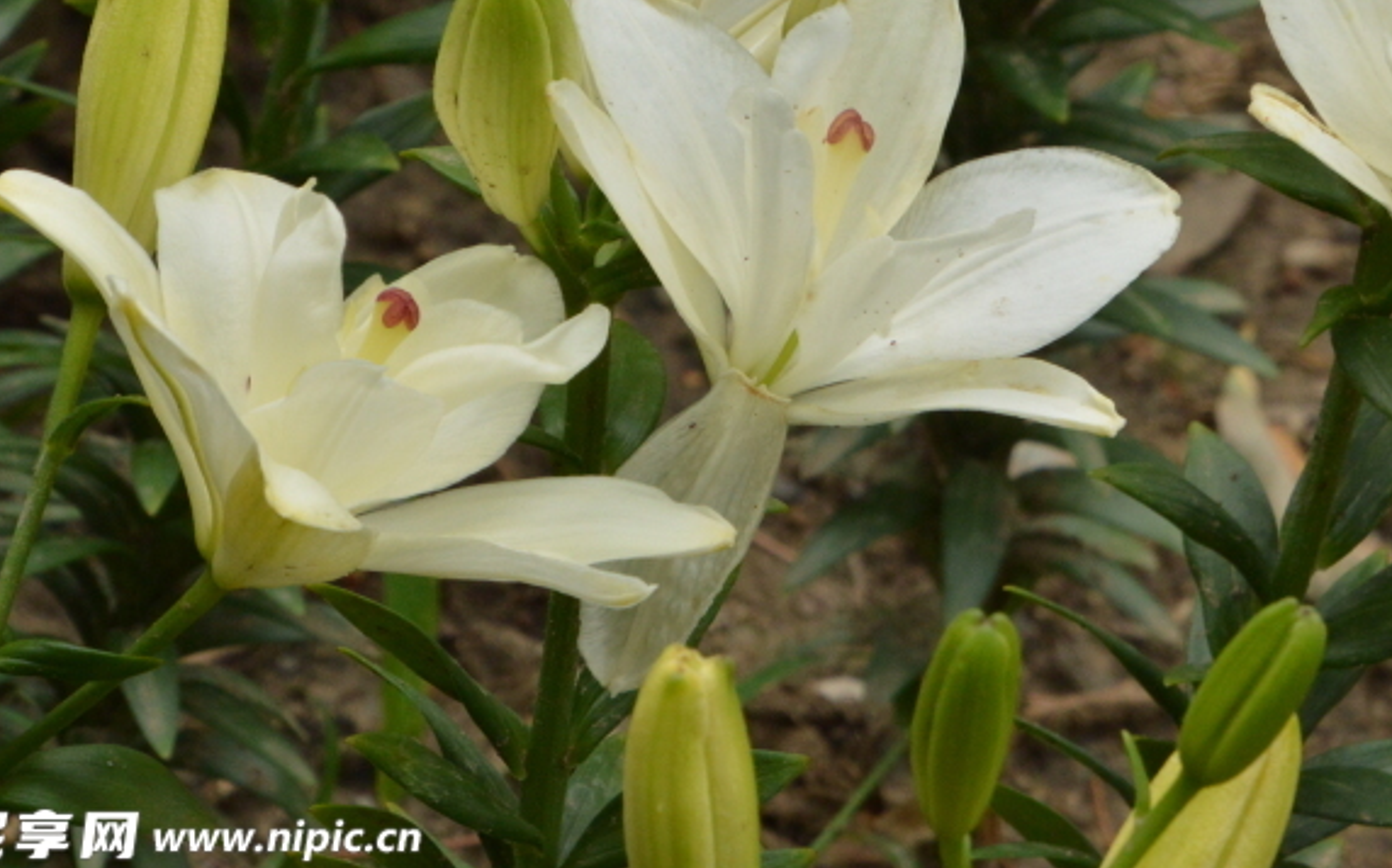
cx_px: 1154
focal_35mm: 479
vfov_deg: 2.7
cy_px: 52
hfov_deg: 4.4
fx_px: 18161
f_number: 18
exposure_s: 1/250
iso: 900
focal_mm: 175
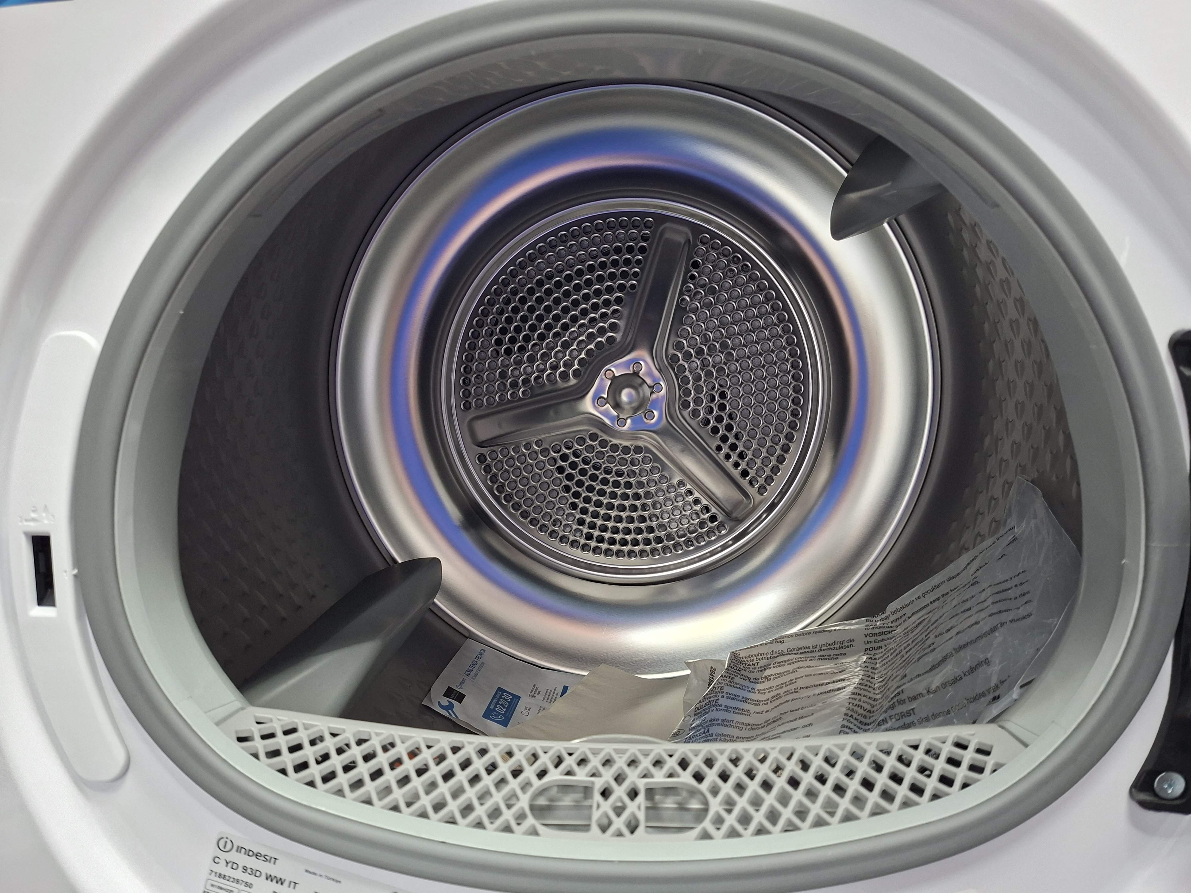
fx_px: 791
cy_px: 446
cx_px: 596
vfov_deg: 58.9
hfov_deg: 73.9
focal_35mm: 23
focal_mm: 5.54
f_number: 1.8
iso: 250
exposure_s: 1/33
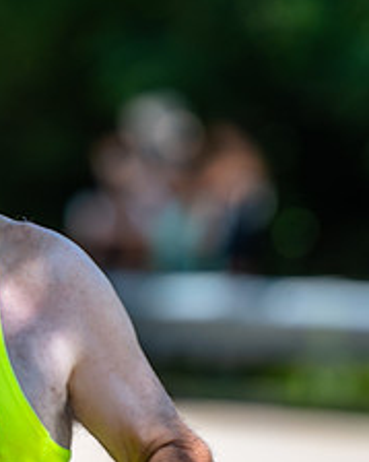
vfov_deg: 2.5
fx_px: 10505
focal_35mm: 769
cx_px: 7
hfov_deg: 2.0
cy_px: 28
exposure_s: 1/800
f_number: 2.8
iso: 100
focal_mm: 200
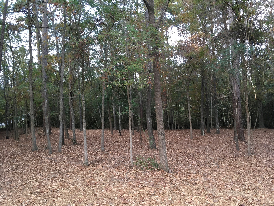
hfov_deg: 61.7
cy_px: 103
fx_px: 230
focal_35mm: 29
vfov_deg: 48.2
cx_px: 137
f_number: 2.2
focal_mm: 4.15
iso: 80
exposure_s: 1/30
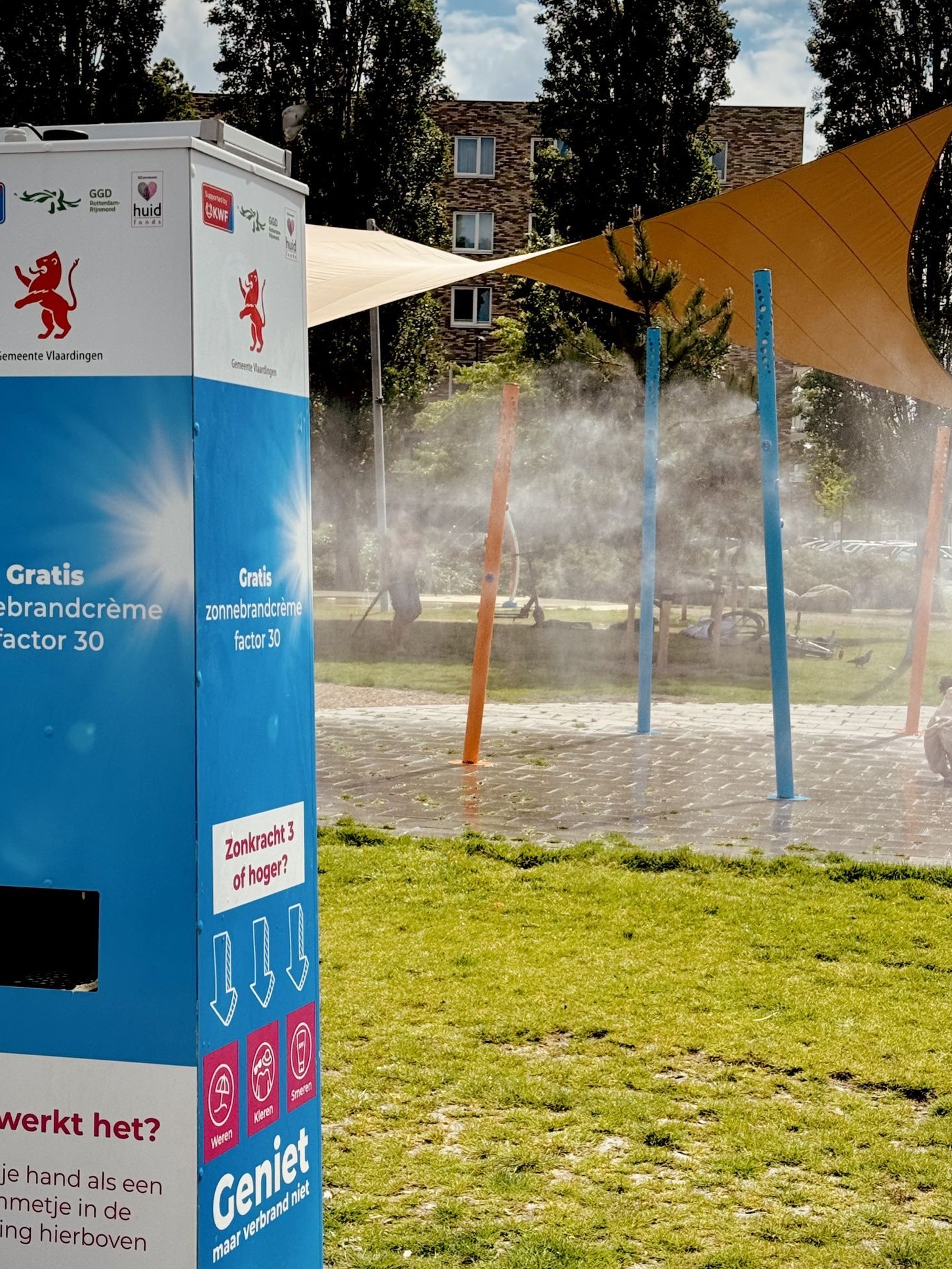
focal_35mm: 62
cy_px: 719
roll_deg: -1.5
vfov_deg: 31.2
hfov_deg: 23.7
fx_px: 2273
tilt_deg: -4.5
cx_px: 486
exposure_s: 1/4975
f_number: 1.78
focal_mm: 6.76
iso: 64
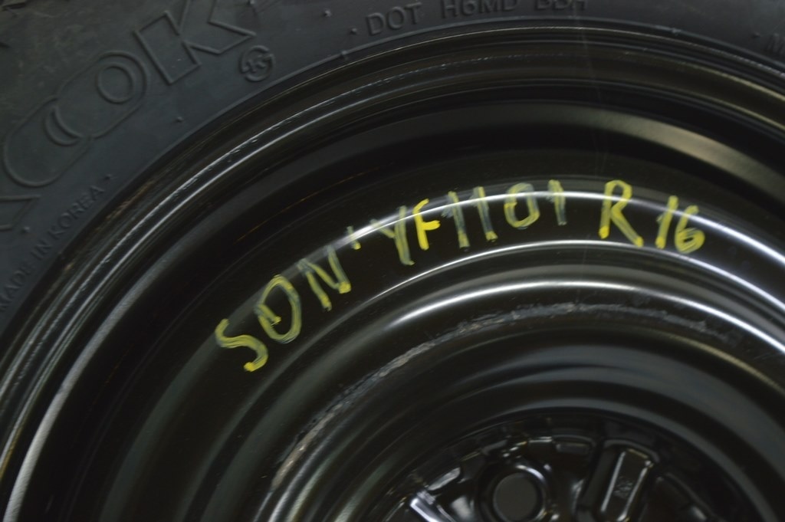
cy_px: 261
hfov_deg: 24.6
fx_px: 1797
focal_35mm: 82
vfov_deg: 16.5
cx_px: 392
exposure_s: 1/20
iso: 400
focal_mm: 55
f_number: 5.6
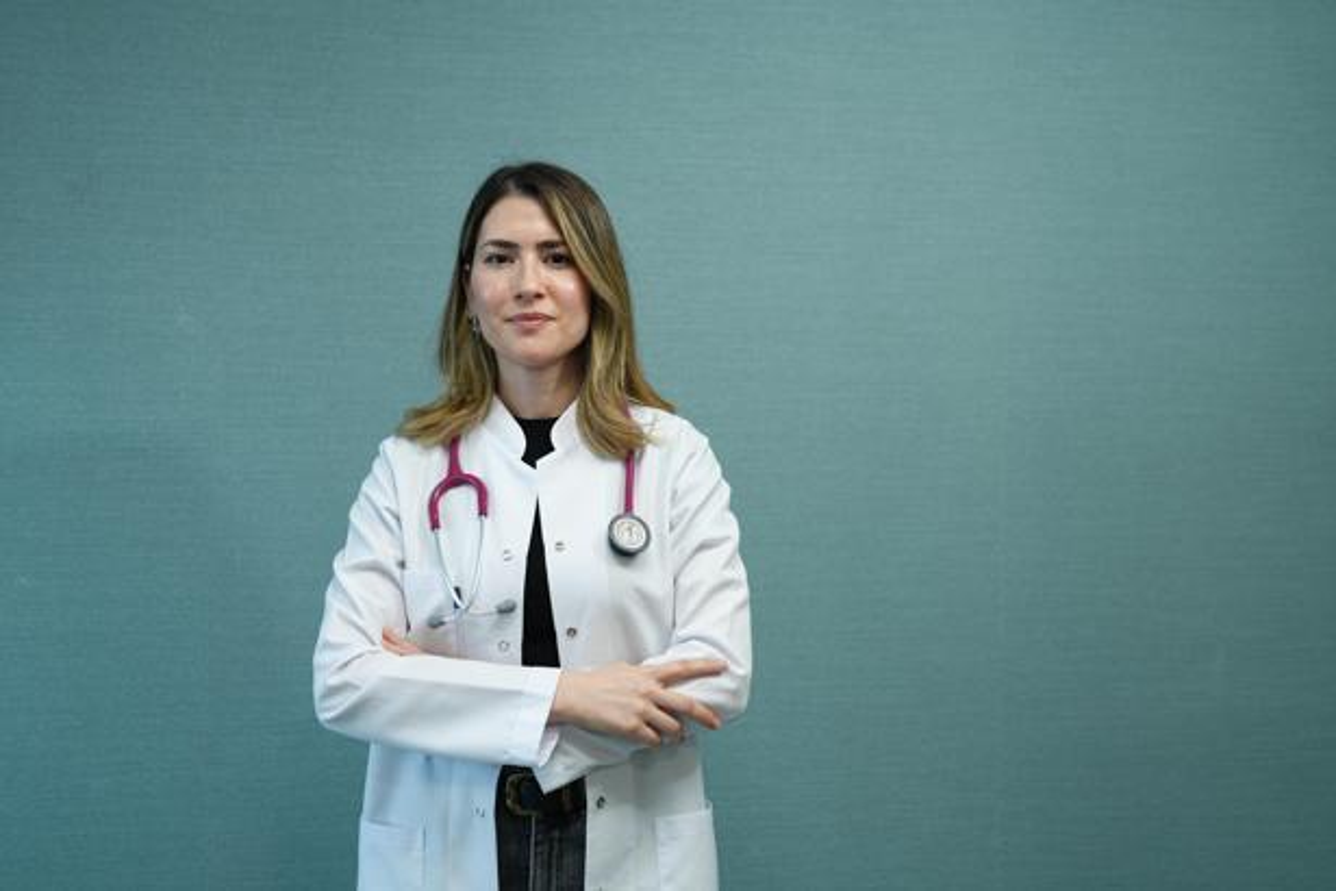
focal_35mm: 35
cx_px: 668
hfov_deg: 54.4
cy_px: 446
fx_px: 1299
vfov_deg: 37.9
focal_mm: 35
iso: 320
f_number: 2.8
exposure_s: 1/80
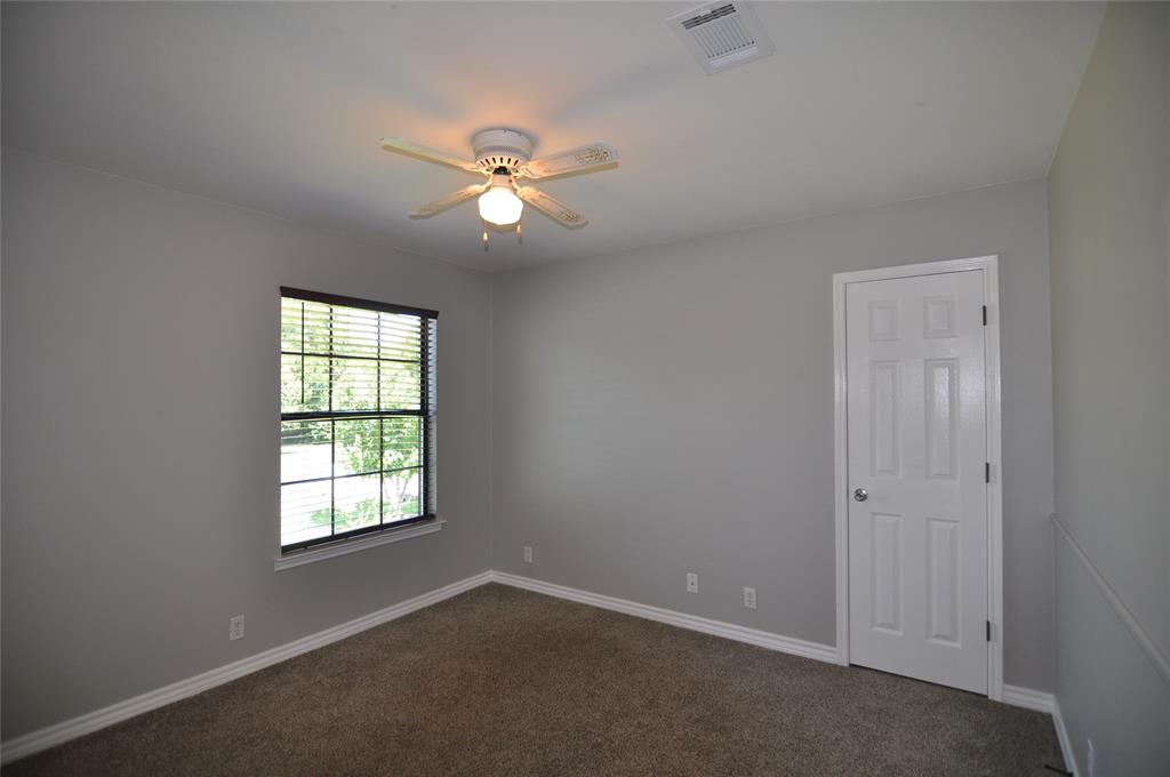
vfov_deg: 71.9
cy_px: 388
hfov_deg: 95.1
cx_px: 585
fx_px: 536
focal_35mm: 16
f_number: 2.8
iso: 200
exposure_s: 1/125
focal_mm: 11
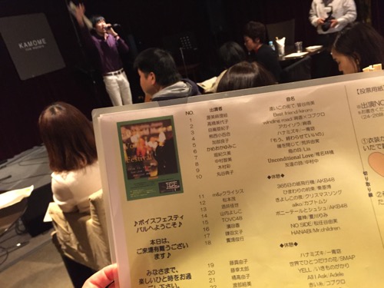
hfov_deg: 61.7
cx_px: 192
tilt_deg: -19.3
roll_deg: +12.7
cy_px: 144
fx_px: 322
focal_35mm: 29
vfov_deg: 48.2
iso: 250
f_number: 2.2
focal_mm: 4.15
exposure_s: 1/15
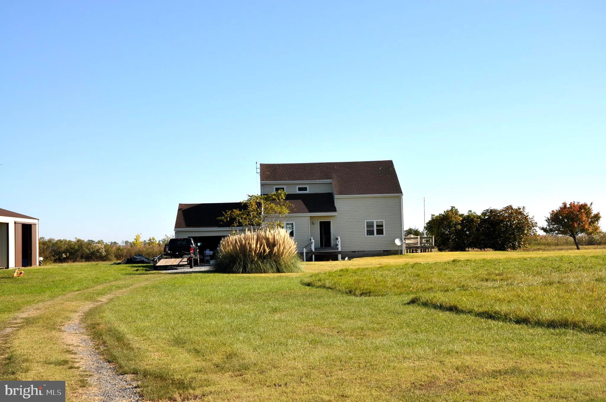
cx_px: 303
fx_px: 883
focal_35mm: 52
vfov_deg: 25.7
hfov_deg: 37.9
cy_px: 201
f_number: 10
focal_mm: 35
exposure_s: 1/400
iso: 200
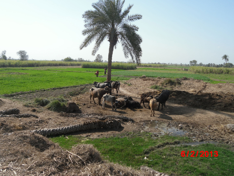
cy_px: 88
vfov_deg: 44.2
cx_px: 117
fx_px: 216
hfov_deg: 56.8
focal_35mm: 32
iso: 64
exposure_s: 1/500
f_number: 3.5
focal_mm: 5.8
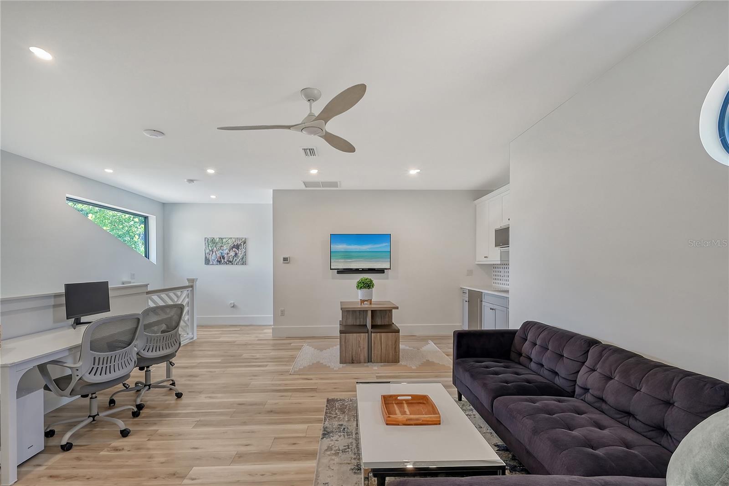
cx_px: 364
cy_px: 243
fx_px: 304
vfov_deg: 77.3
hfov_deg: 100.4
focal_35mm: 15
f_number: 10
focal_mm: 10
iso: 800
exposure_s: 1/100
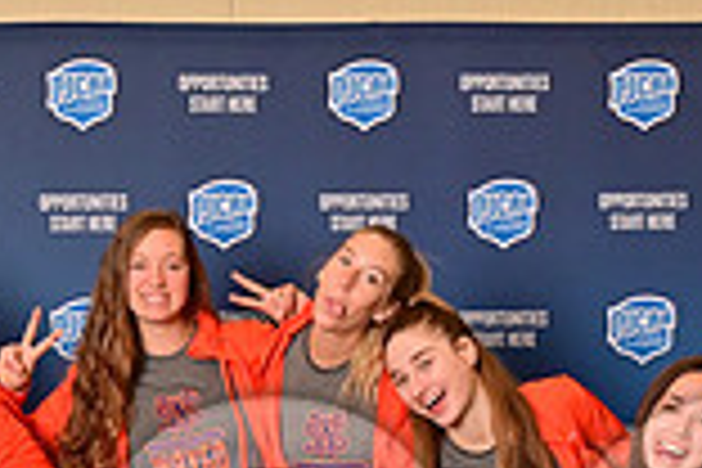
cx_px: 238
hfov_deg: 16.0
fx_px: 2493
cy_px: 616
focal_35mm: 128
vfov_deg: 10.5
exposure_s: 1/125
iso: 800
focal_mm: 34.5
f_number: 13
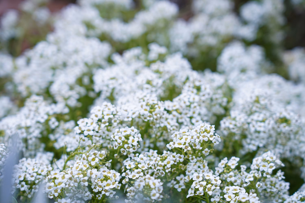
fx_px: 890
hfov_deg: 19.5
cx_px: 152
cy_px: 102
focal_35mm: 105
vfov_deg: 13.0
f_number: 5.6
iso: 1000
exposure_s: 1/500
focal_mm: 105
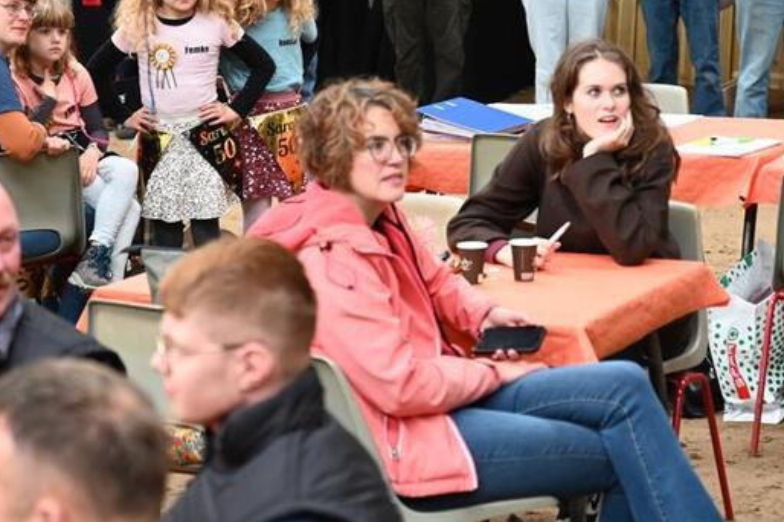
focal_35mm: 135
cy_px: 89
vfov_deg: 10.1
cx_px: 465
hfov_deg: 15.2
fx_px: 2938
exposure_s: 1/160
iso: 1250
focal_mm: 70
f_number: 3.2
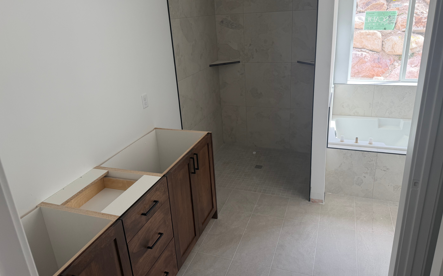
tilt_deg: -18.9
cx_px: 224
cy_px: 121
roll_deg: +3.5
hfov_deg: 70.4
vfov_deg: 47.5
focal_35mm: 26
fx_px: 314
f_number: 1.78
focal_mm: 6.76
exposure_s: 1/210
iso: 80
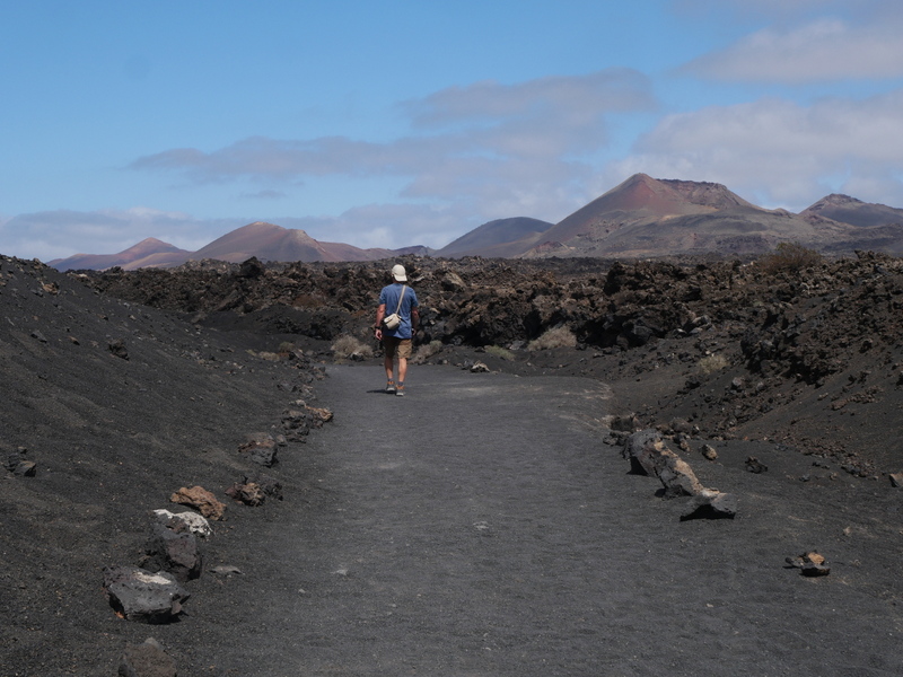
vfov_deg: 27.0
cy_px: 338
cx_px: 452
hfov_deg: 35.5
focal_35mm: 54
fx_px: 1409
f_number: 10
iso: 200
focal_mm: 27
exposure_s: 1/400
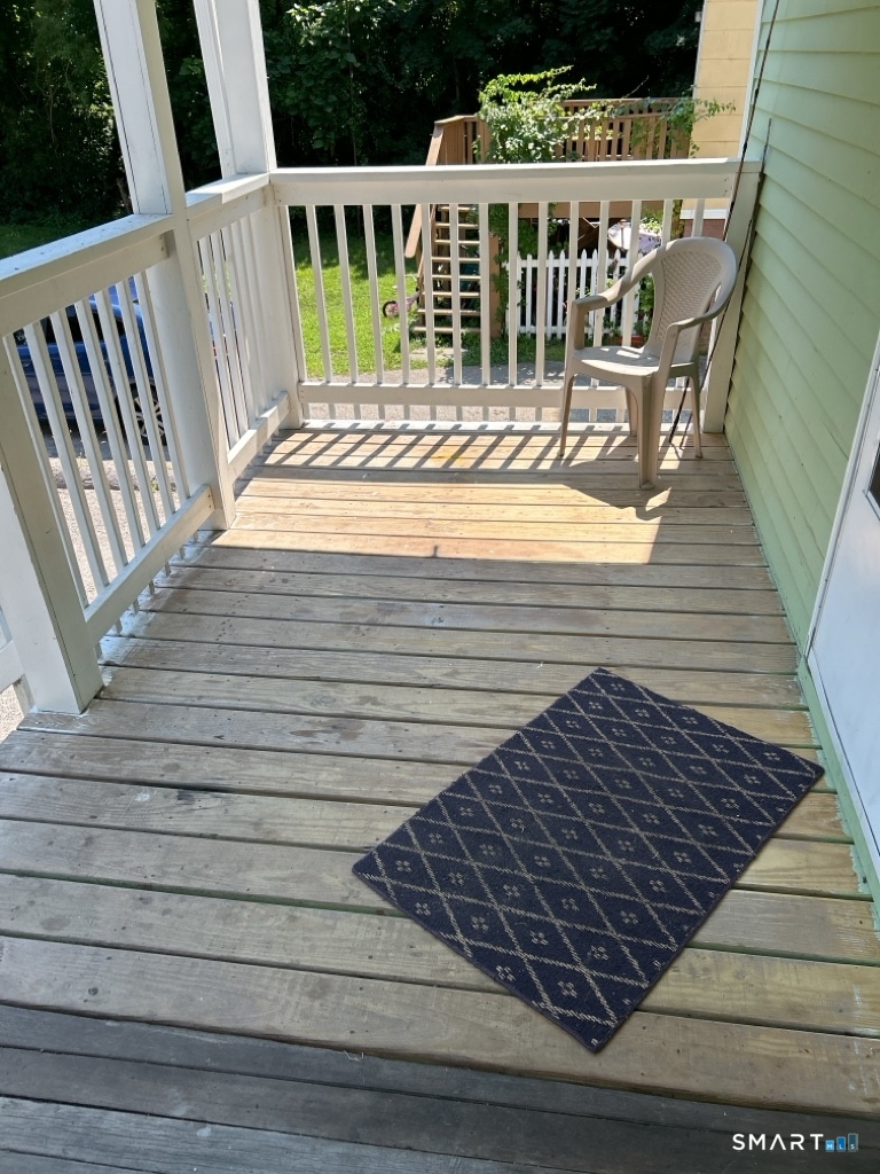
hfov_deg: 53.1
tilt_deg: -28.9
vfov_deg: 67.3
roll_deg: +0.7
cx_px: 440
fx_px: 881
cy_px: 587
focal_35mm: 26
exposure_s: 1/1171
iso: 50
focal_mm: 5.7
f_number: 1.5
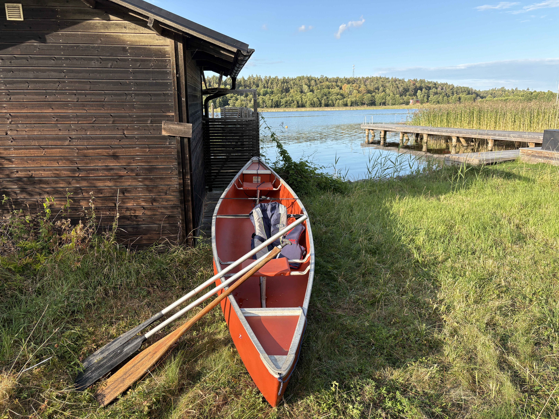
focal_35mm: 26
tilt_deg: -13.1
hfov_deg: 67.3
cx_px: 280
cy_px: 210
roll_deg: +1.3
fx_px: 420
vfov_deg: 53.1
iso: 50
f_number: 1.6
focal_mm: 5.96
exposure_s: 1/1001
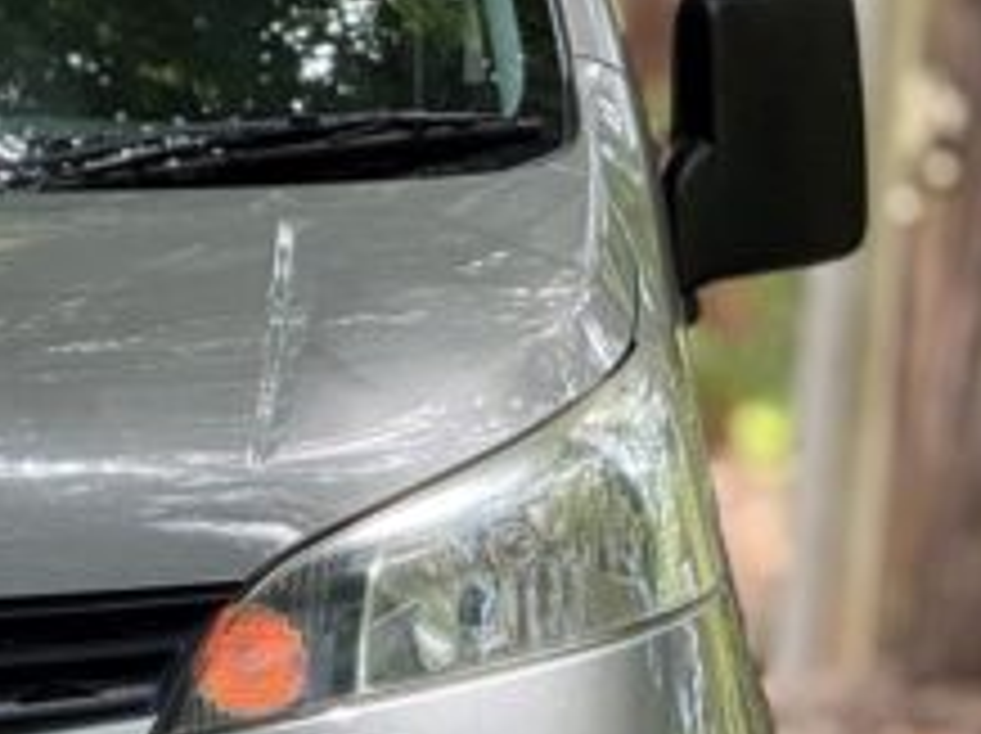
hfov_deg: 4.7
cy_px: 707
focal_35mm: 423
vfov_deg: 3.5
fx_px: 11974
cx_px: -454
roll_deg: +1.3
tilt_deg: -1.0
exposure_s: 1/99
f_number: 2.8
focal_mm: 15.66
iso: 100
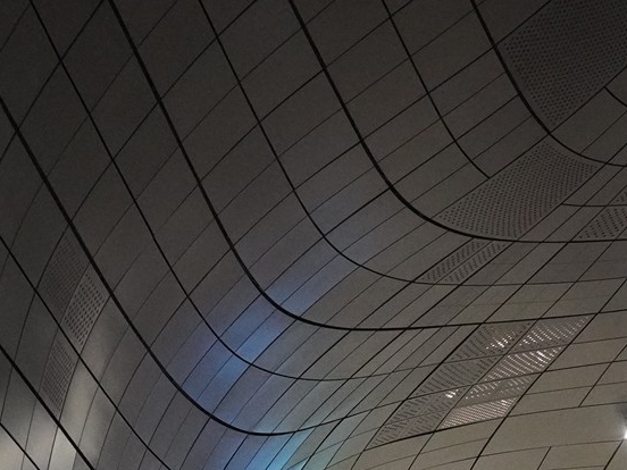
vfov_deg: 11.8
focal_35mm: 122
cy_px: 620
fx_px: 2210
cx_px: 722
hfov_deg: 15.6
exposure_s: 1/80
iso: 10000
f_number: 8
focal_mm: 35
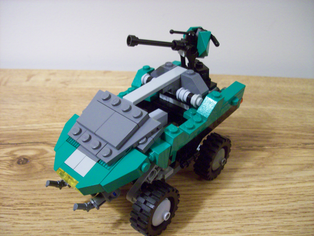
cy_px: 118
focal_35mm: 36
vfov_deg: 39.7
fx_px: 327
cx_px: 157
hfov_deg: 51.4
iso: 160
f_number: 2.7
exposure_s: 1/8
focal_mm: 6
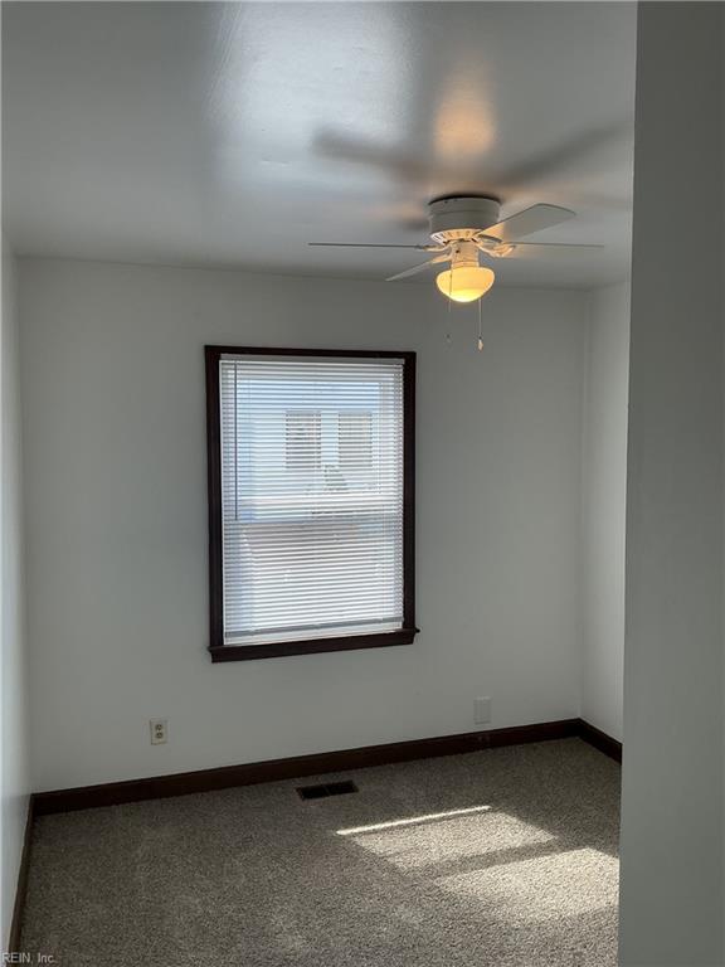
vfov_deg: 61.7
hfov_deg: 48.2
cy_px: 484
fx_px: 810
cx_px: 362
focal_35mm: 29
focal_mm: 3
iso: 25
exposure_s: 1/120
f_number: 1.8
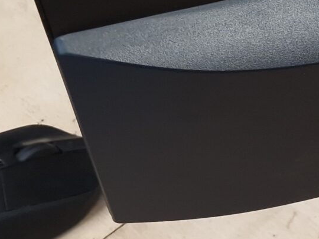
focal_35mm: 109
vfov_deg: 13.3
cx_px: 560
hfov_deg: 15.6
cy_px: -27
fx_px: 1004
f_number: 1.8
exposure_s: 1/50
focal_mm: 6.4
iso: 250
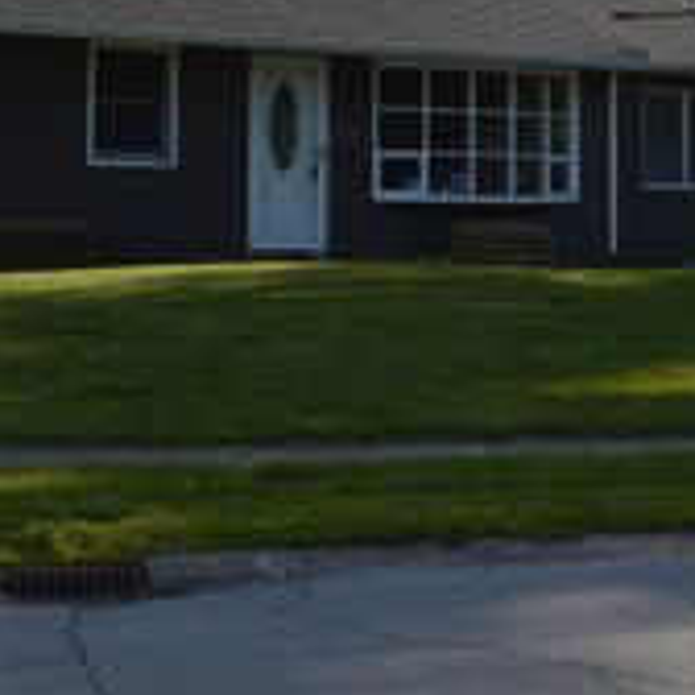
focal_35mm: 91
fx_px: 2067
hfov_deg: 19.1
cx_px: 426
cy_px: 128
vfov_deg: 18.9
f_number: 7.1
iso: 100
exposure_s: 1/200
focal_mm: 24
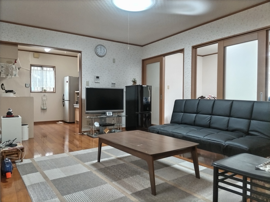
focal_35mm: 26
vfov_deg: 53.1
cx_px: 135
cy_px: 101
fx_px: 203
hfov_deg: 67.3
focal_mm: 4.8
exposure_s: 1/50
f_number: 1.79
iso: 776
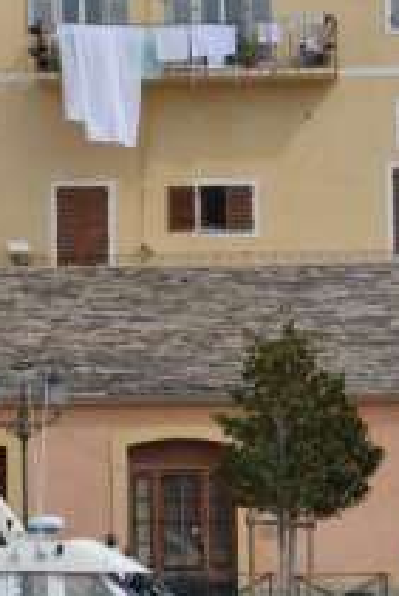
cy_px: -3
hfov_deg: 5.5
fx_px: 4149
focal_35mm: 250
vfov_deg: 8.2
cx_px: 28
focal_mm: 66
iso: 125
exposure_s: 1/200
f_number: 7.1
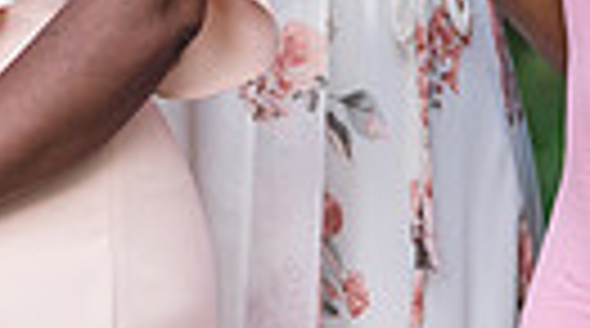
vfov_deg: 2.3
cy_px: -101
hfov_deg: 4.1
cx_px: -169
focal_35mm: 525
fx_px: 8195
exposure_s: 1/200
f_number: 2.8
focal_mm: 105
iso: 125
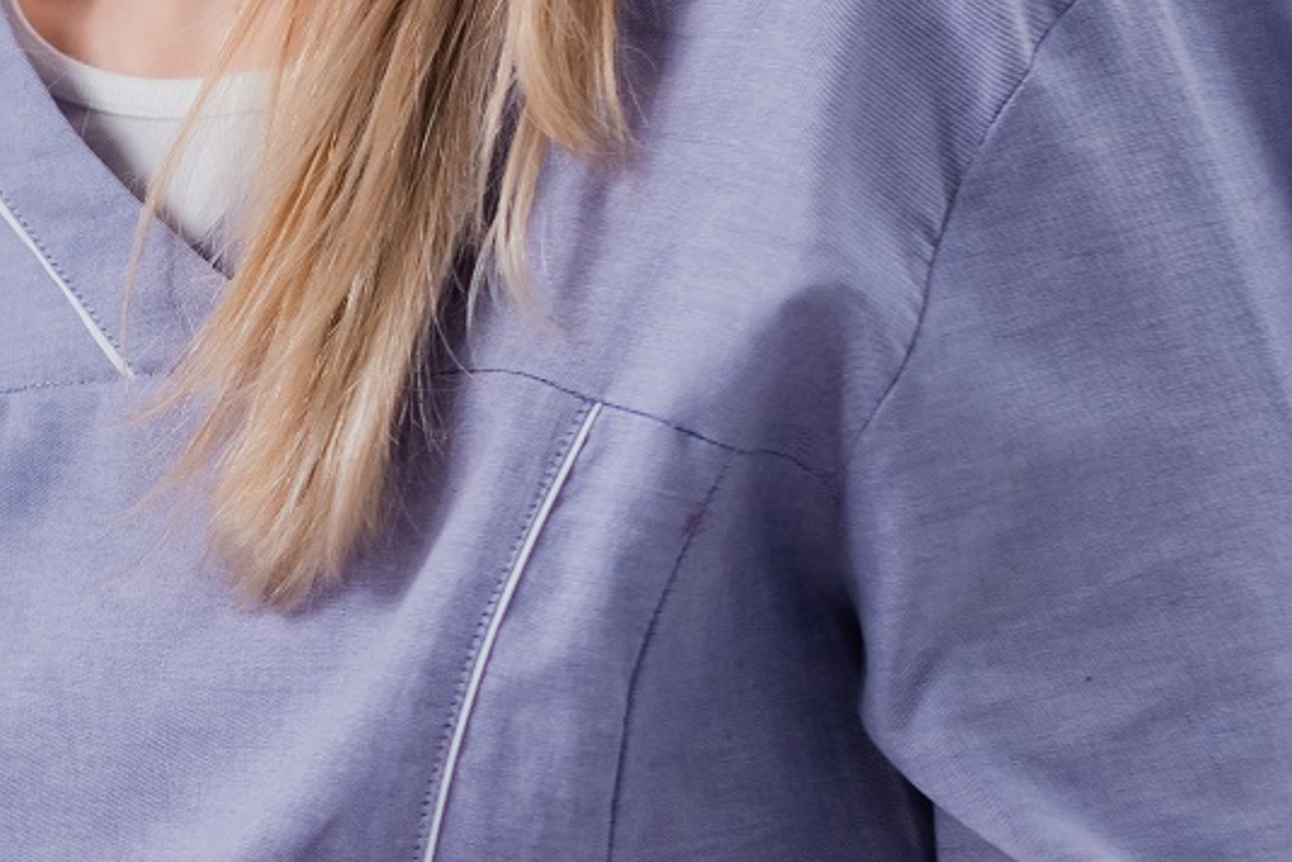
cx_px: -674
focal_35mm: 187
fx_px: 6713
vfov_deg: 7.3
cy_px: 179
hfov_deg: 10.6
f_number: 3.2
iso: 500
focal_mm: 50
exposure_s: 1/125
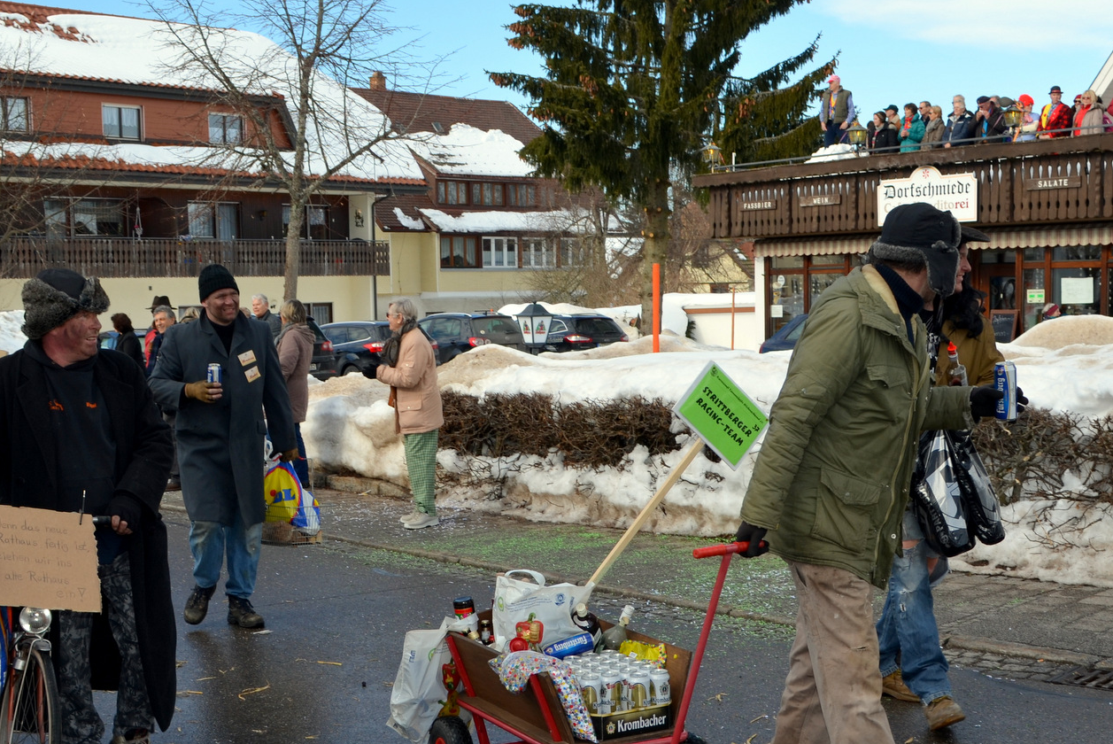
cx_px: 487
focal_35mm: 42
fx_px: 1299
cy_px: 442
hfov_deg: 46.3
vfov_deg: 31.9
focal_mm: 22
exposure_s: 1/200
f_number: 9
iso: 100
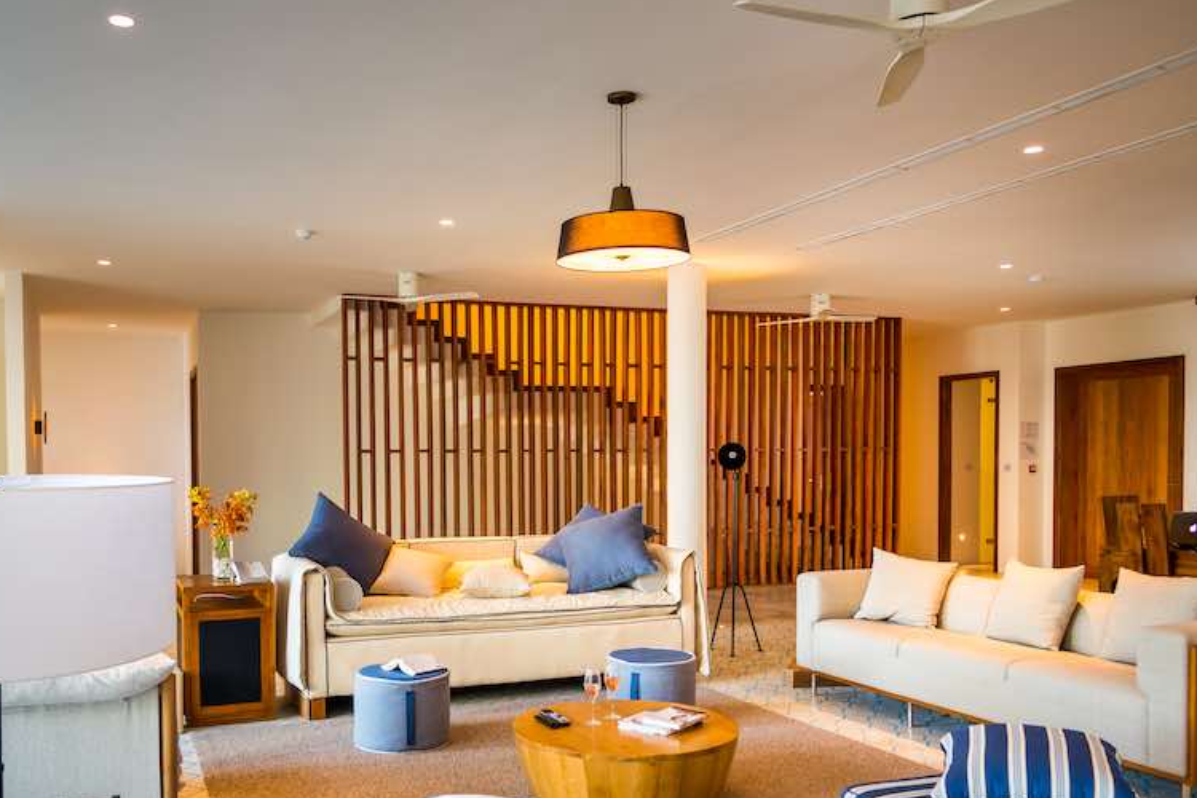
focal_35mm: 32
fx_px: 1064
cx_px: 496
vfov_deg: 40.8
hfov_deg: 58.4
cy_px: 495
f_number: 5.6
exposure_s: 1/8
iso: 200
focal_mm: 24
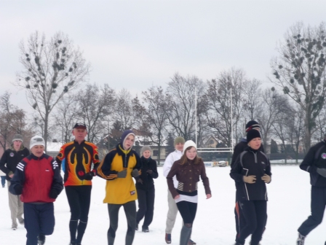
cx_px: 163
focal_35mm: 75
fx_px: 706
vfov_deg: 19.6
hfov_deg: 26.0
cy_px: 122
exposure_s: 1/160
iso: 100
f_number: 4.1
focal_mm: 12.3
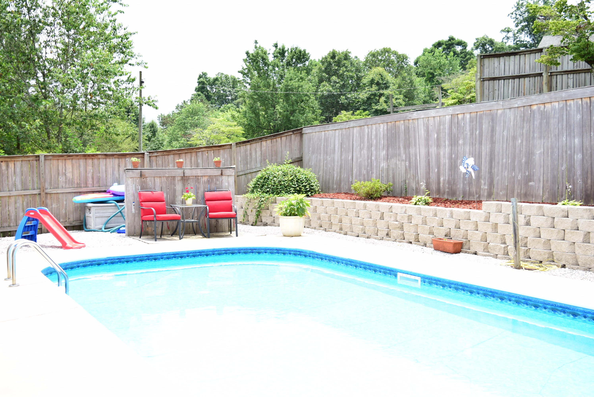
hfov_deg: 49.5
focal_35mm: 39
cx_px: 297
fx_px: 644
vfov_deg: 34.3
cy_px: 198
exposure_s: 1/200
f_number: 5
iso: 100
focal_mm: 26
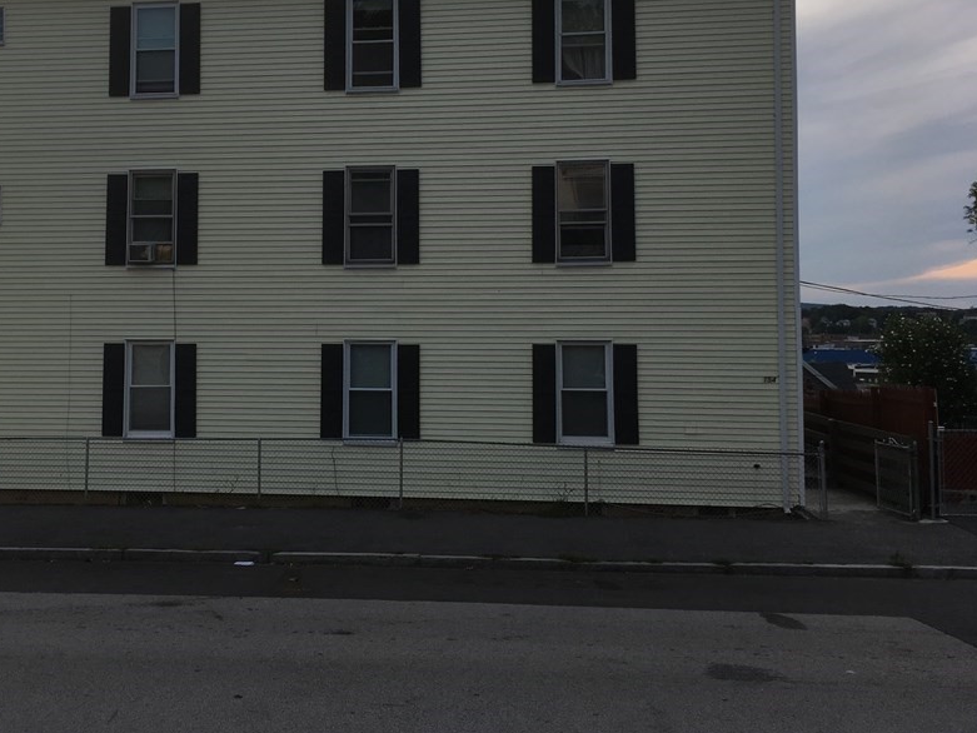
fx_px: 1073
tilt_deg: +1.6
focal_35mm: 38
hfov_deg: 48.3
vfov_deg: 37.5
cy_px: 270
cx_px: 343
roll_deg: -0.2
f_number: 2.2
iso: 25
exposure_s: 1/574
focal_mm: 4.15
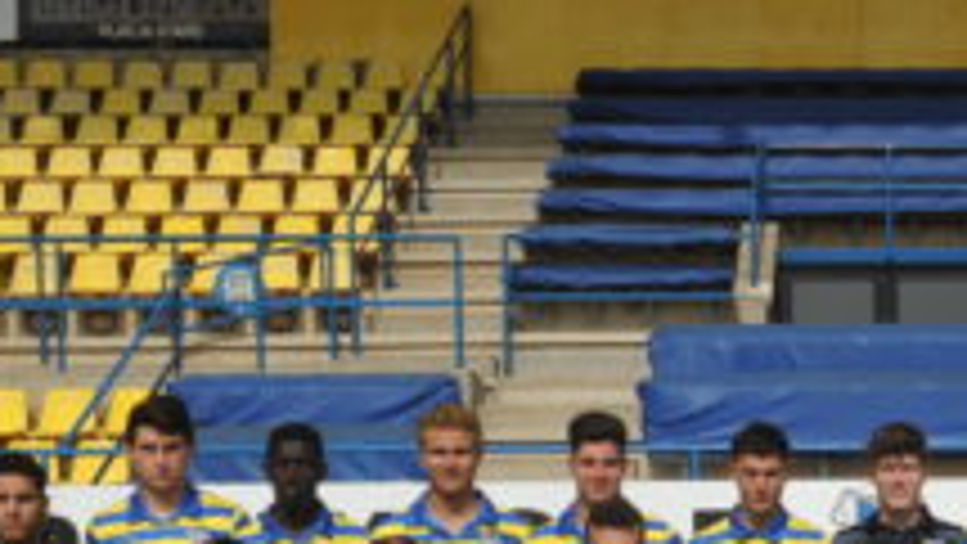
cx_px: 958
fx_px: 2693
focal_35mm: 105
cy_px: 825
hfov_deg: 19.8
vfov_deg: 11.1
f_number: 20
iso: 400
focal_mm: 31
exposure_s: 1/250
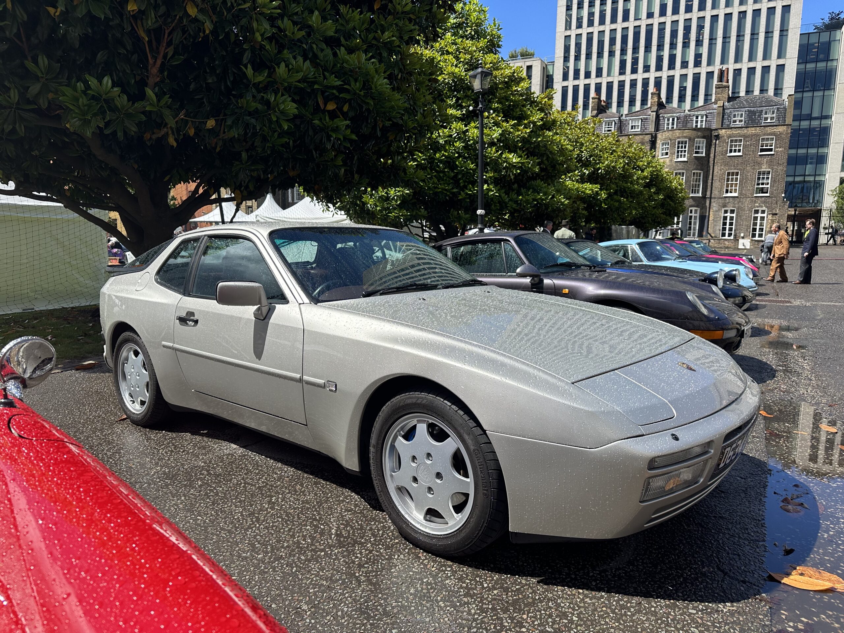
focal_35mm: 24
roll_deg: -0.5
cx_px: 422
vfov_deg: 56.8
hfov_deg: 71.6
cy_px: 316
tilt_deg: -7.2
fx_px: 585
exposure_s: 1/3058
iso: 80
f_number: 1.78
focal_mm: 6.86
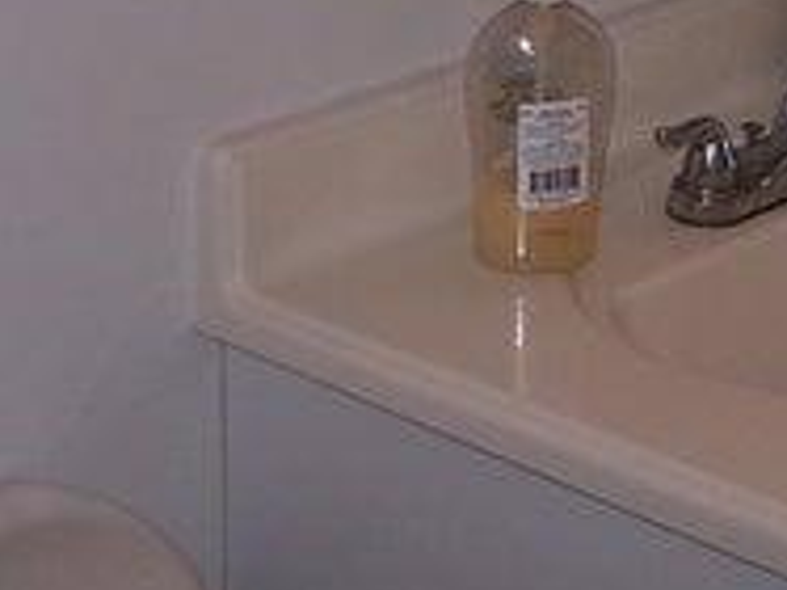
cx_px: 467
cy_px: -122
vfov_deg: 11.2
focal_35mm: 130
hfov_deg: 15.2
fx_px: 2954
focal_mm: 6.3
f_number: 2.8
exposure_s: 1/60
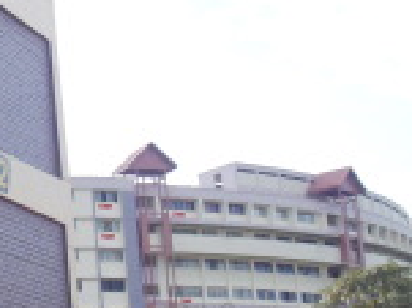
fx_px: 1605
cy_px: 101
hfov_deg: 14.1
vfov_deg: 11.0
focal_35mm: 135
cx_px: -93
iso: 80
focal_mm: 6.2
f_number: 5.6
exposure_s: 1/250
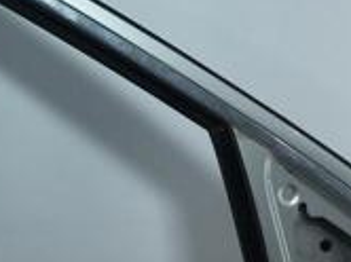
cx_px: -201
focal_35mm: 112
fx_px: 1134
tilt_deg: -18.4
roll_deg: +0.7
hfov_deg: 15.9
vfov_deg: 12.8
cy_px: -57
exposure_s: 1/418
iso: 25
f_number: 2.2
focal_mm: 4.15
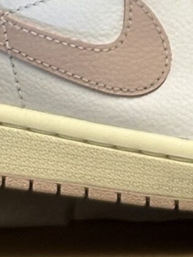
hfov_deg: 5.1
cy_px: -460
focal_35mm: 292
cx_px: 264
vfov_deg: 6.3
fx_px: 2170
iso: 125
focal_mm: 6.86
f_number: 1.78
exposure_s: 1/50
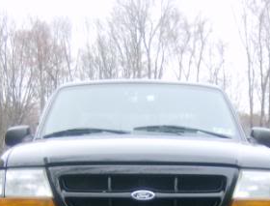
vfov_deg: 18.0
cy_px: 201
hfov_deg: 24.0
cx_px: 141
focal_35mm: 81
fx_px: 635
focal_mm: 6
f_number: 2.8
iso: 200
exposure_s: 1/45.5
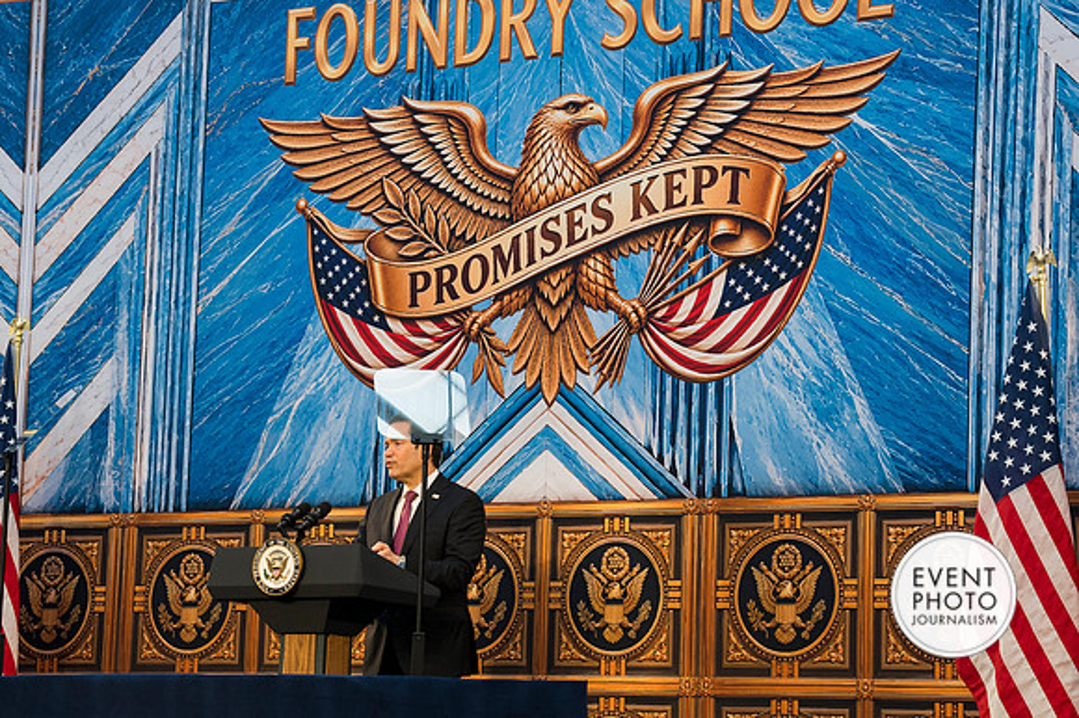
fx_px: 2876
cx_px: 540
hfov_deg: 21.3
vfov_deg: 14.2
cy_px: 359
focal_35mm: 96
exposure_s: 1/160
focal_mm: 64
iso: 320
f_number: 4
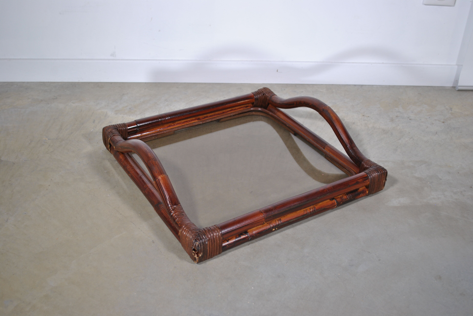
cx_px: 236
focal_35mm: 39
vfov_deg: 34.3
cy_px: 158
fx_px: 513
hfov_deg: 49.5
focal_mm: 26
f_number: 4.2
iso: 200
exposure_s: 1/40
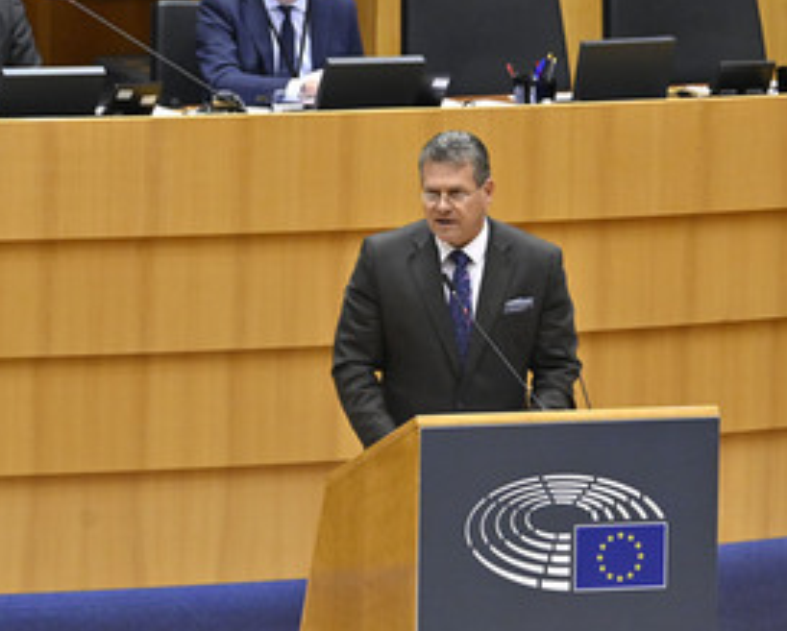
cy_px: 303
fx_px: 10819
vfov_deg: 3.3
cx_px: 431
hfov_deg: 4.2
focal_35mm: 464
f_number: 5.6
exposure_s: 1/640
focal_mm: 300
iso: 4000
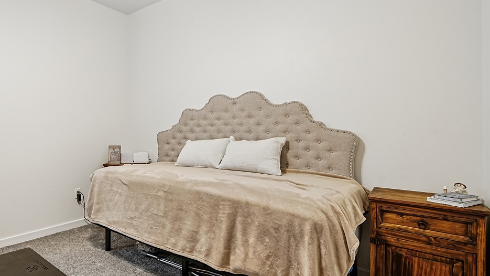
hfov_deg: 83.3
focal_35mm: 20
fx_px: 260
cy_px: 134
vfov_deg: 55.9
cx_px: 159
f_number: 7.1
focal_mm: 14
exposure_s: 1/6
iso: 250
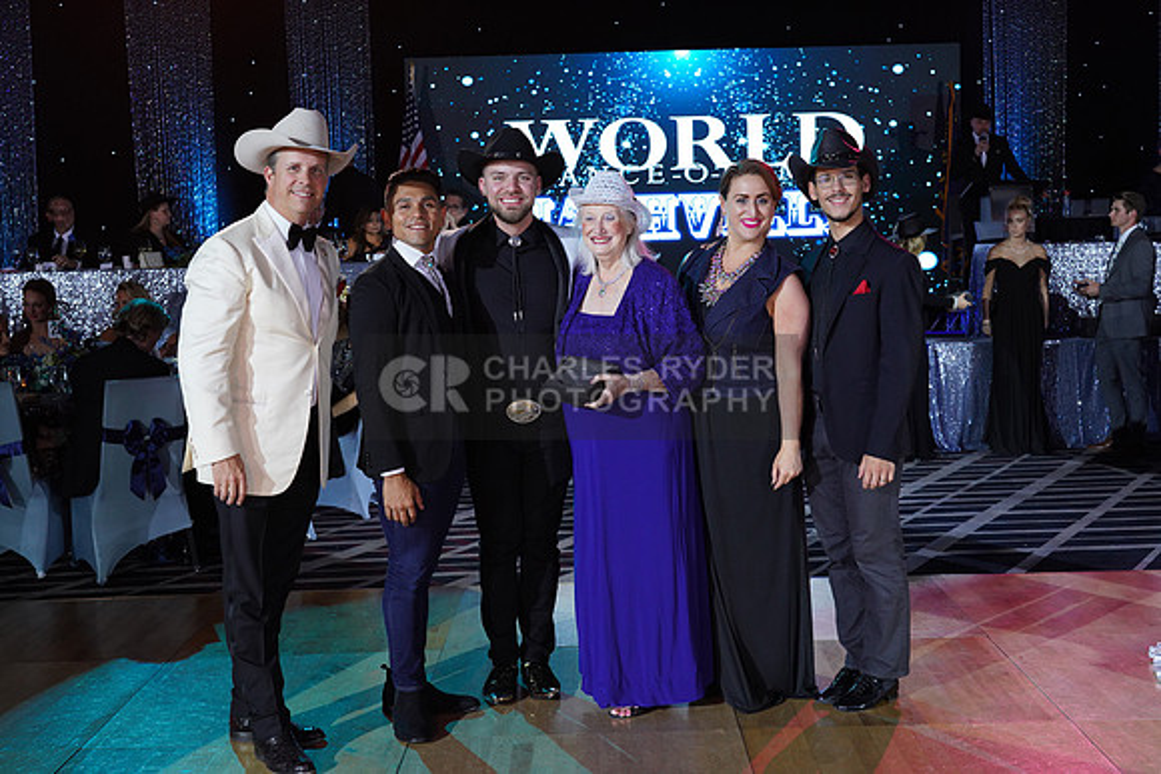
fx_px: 1484
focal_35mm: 46
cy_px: 387
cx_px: 580
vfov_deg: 29.3
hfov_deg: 42.7
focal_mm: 46
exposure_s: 1/200
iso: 1600
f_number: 5.6
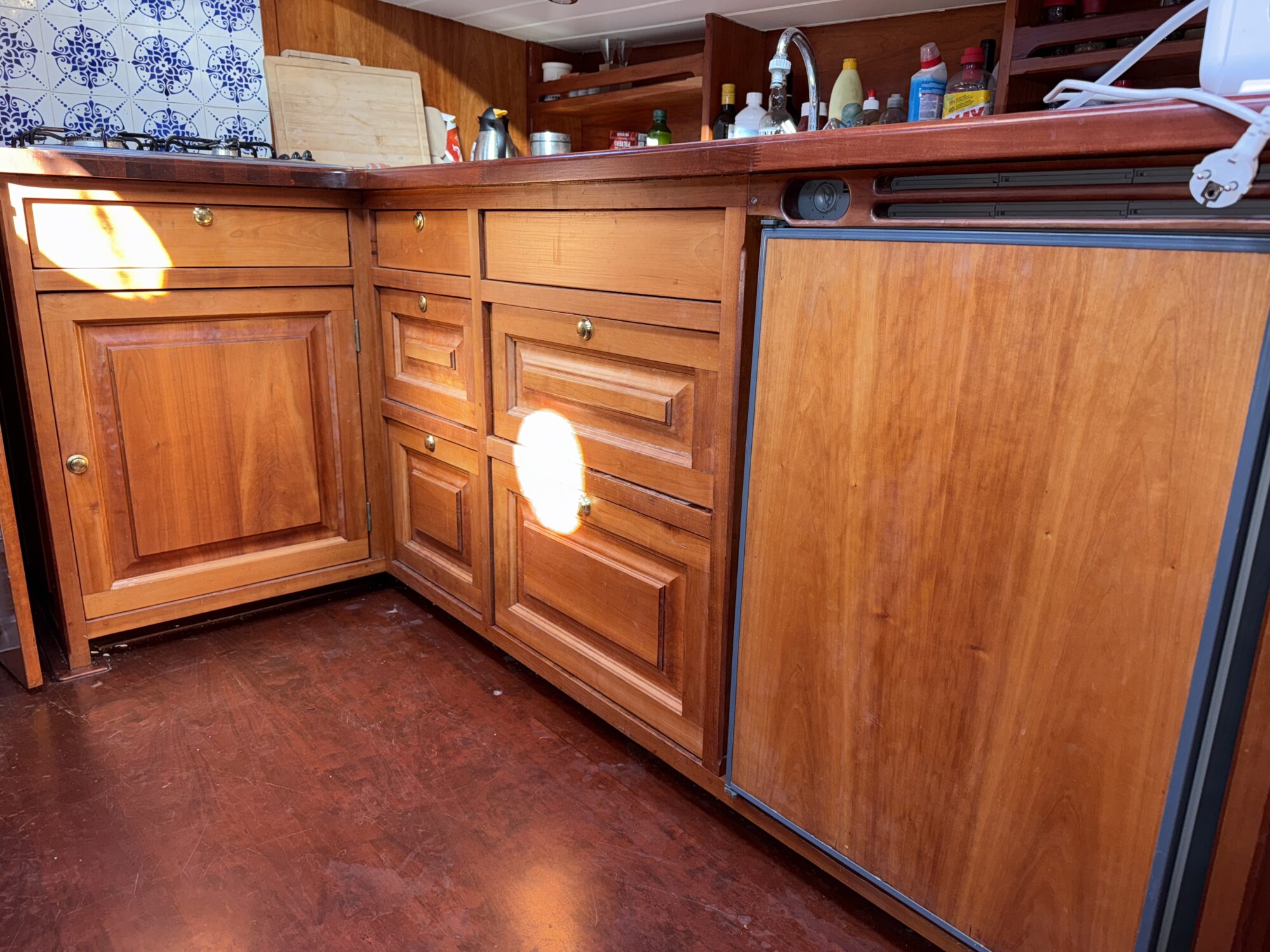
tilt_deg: -14.3
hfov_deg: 71.6
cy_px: 476
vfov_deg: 56.8
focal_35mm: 24
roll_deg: -1.7
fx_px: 881
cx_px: 635
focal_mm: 6.76
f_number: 1.78
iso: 80
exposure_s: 1/26
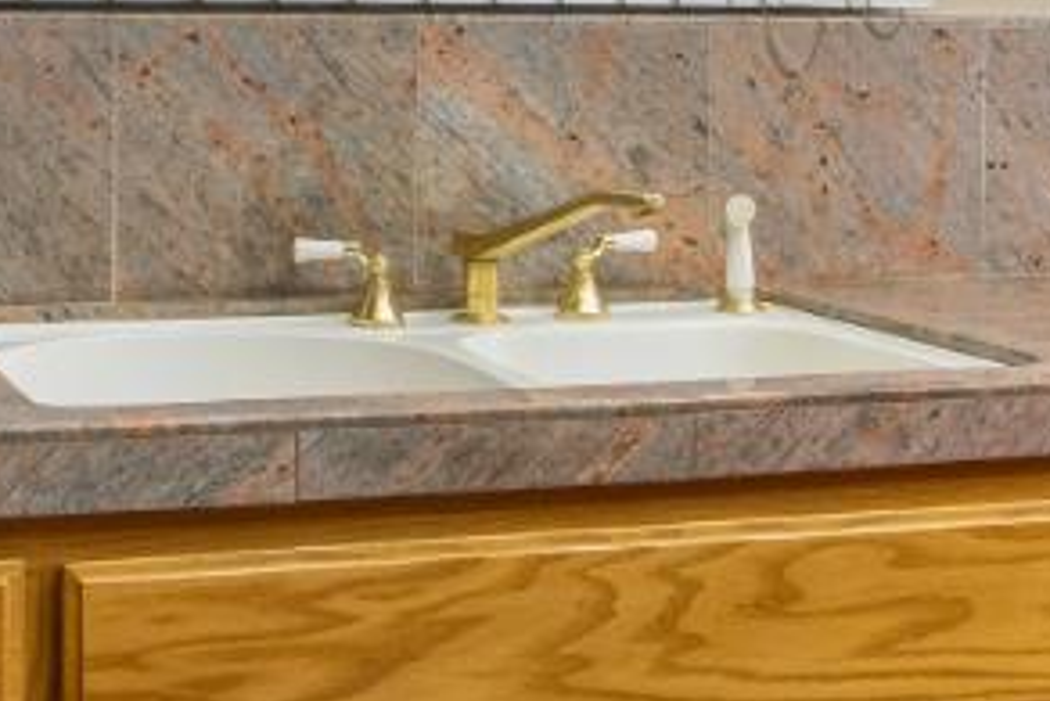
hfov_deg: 26.2
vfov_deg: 17.3
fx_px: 2247
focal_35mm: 77
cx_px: 374
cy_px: -18
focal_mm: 15
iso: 320
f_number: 6.3
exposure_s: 1/13
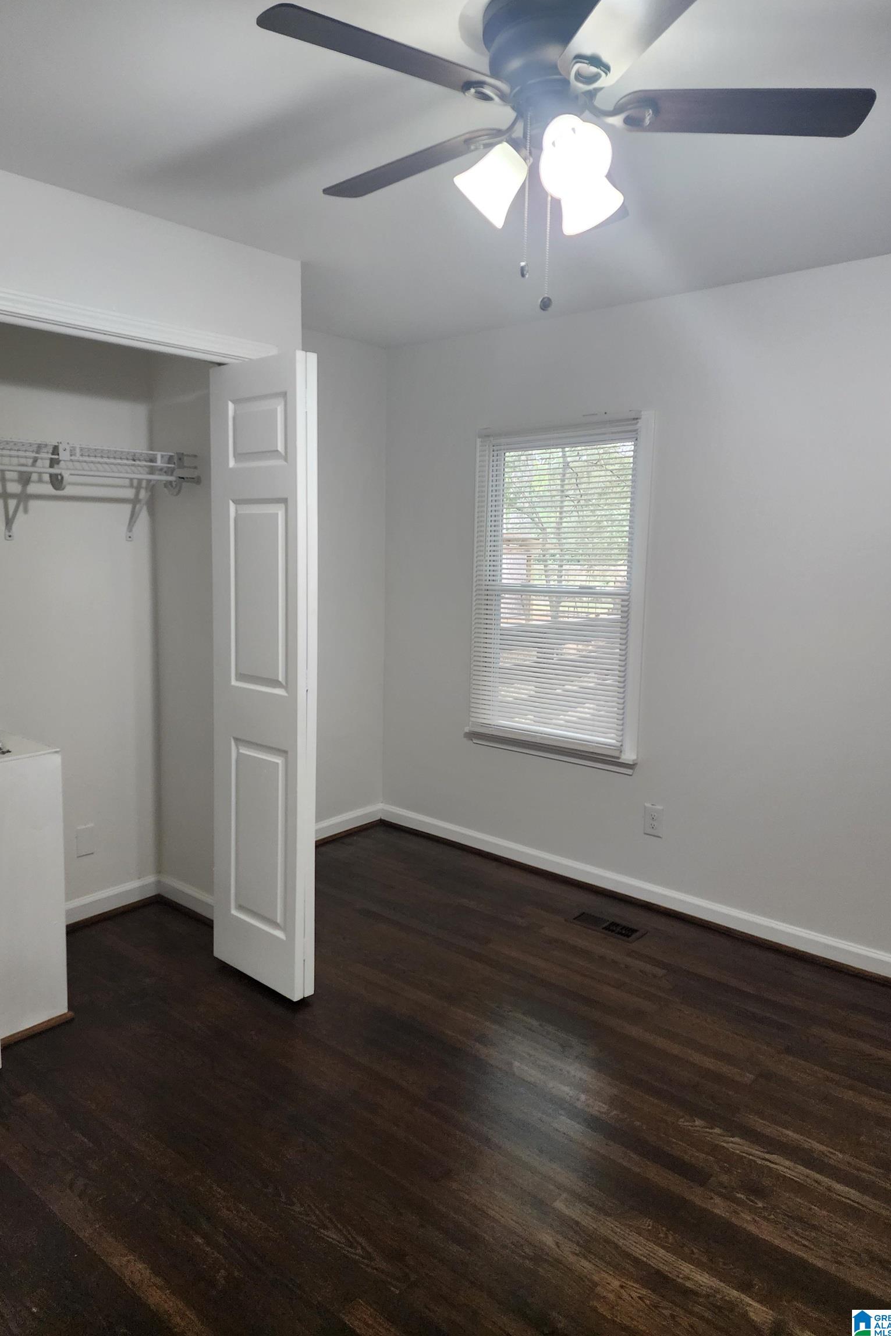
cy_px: 666
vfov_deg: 73.7
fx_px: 891
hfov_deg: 53.1
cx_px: 419
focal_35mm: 24
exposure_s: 1/120
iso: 250
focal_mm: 6.4
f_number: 1.8
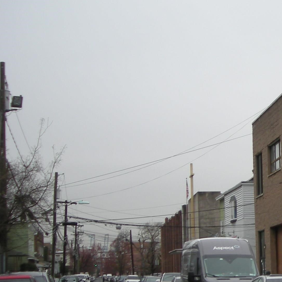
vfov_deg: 19.7
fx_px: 811
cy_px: 175
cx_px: 375
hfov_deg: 18.3
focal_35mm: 88
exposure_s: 1/203
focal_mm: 5.7
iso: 50
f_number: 2.8
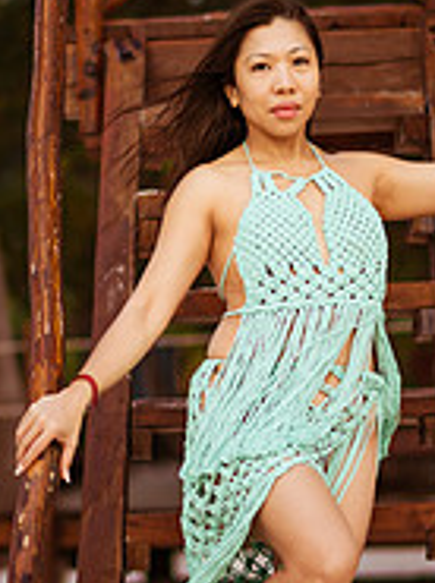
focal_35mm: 136
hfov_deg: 10.9
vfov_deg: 14.5
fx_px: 2287
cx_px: 218
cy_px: 287
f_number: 1.4
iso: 200
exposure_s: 1/320
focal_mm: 58
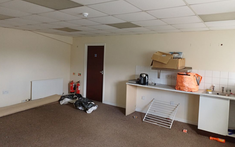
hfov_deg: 68.4
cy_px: 58
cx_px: 118
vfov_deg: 45.7
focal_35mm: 27
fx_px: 173
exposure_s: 1/50
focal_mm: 4.65
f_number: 1.8
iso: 200
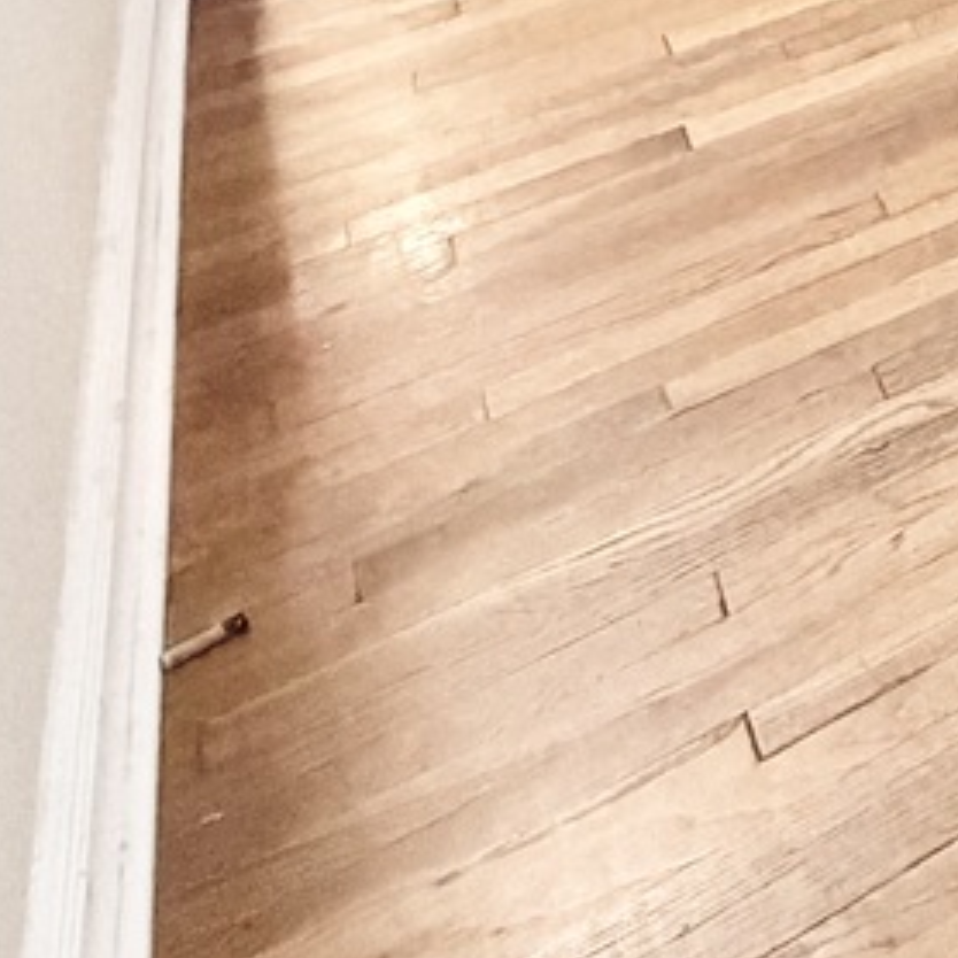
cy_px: -700
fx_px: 2004
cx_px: 2212
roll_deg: -0.3
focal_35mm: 64
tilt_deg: -14.2
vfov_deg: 20.4
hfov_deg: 15.8
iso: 500
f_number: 2.2
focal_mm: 2.22
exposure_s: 1/60
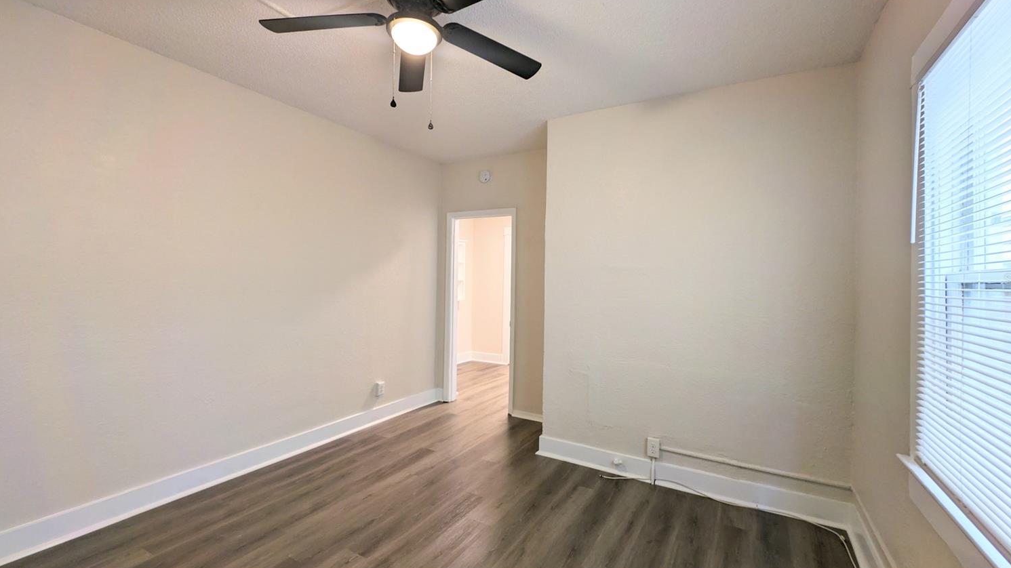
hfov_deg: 106.8
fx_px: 375
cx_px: 528
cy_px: 279
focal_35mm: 14
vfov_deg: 74.3
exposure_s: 1/28.5
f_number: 1.95
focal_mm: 2.23
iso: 38
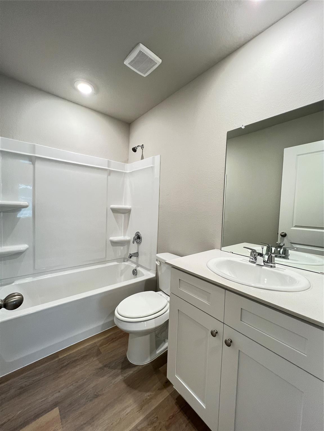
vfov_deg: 106.2
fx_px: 162
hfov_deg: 89.9
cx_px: 162
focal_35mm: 13
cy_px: 216
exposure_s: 1/60
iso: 200
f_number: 1.8
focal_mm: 1.57
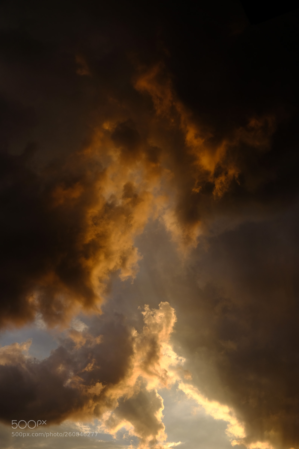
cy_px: 224
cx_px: 150
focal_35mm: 49
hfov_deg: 27.5
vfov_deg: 40.3
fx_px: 610
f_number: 8
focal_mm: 32.9
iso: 200
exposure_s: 1/320
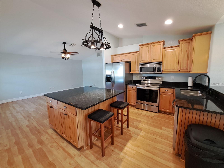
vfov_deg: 89.9
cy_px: 84
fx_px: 84
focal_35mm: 13
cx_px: 112
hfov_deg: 106.2
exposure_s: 1/30
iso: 200
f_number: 2.2
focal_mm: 1.74
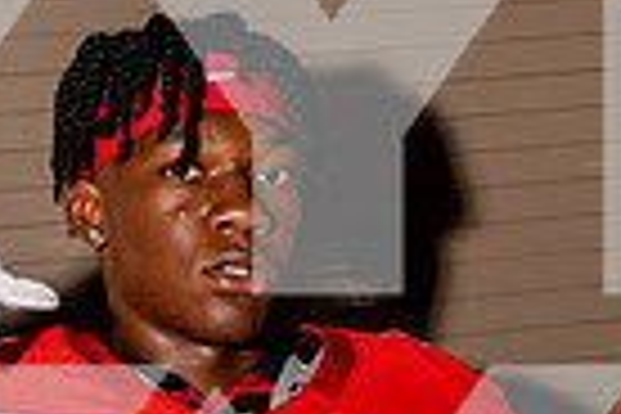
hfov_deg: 9.2
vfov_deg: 6.1
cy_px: 605
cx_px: 531
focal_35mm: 222
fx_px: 3829
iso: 100
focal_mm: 53
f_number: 6.3
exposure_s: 1/250
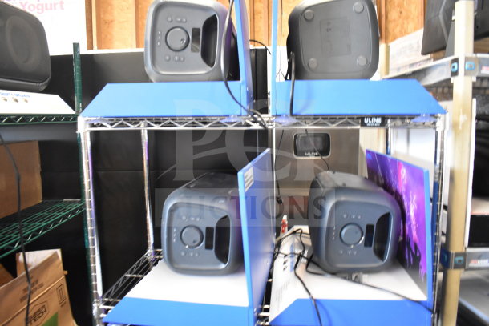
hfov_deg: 67.4
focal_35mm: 27
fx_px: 367
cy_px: 163
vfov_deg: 48.0
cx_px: 244
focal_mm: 18
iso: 2200
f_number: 3.5
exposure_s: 1/30
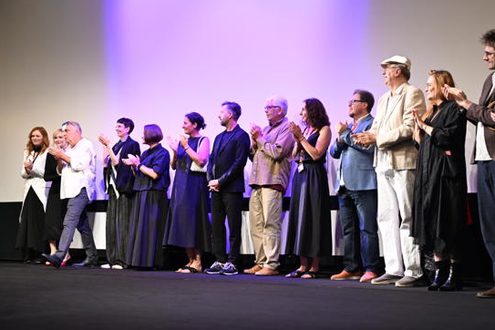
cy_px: 170
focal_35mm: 47
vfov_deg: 28.6
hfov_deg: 41.6
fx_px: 646
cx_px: 309
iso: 3200
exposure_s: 1/250
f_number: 2.8
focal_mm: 37
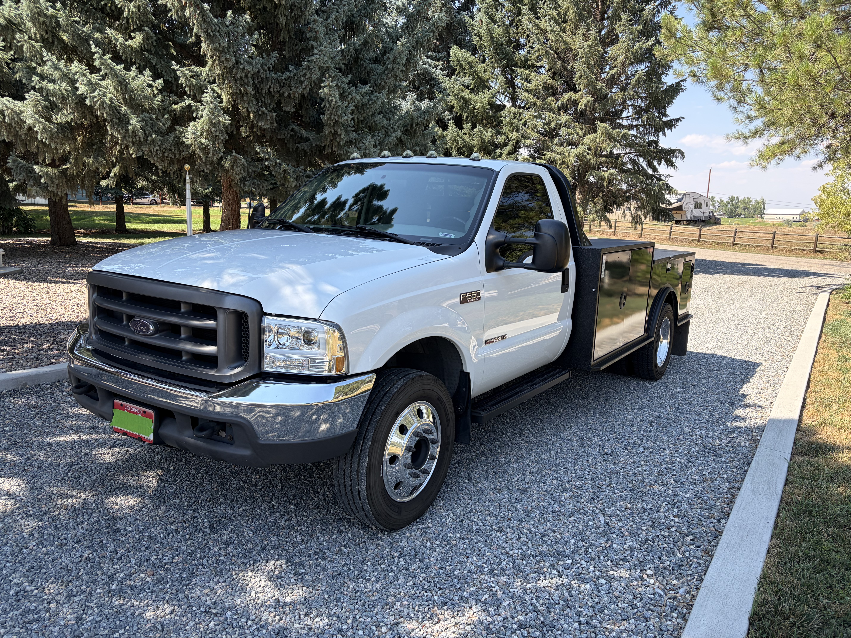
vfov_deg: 53.1
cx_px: 426
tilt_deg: -9.0
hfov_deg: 67.3
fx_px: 639
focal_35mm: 26
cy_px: 319
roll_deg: -1.2
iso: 64
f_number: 1.6
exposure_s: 1/1175
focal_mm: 5.96
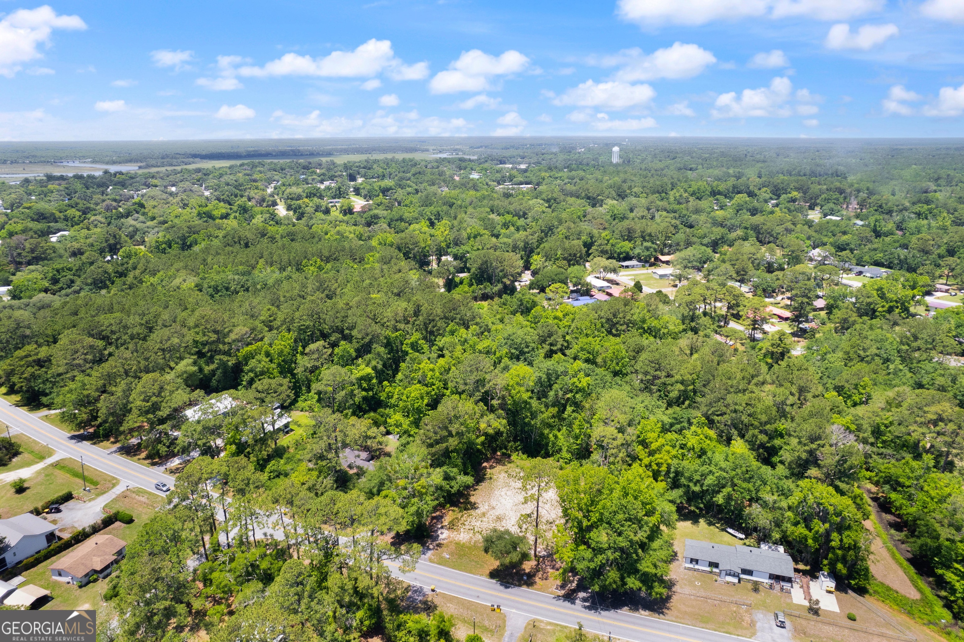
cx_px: 482
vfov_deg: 57.2
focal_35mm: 22
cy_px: 321
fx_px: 589
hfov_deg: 78.6
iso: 100
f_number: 2.8
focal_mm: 8.38
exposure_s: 1/1250
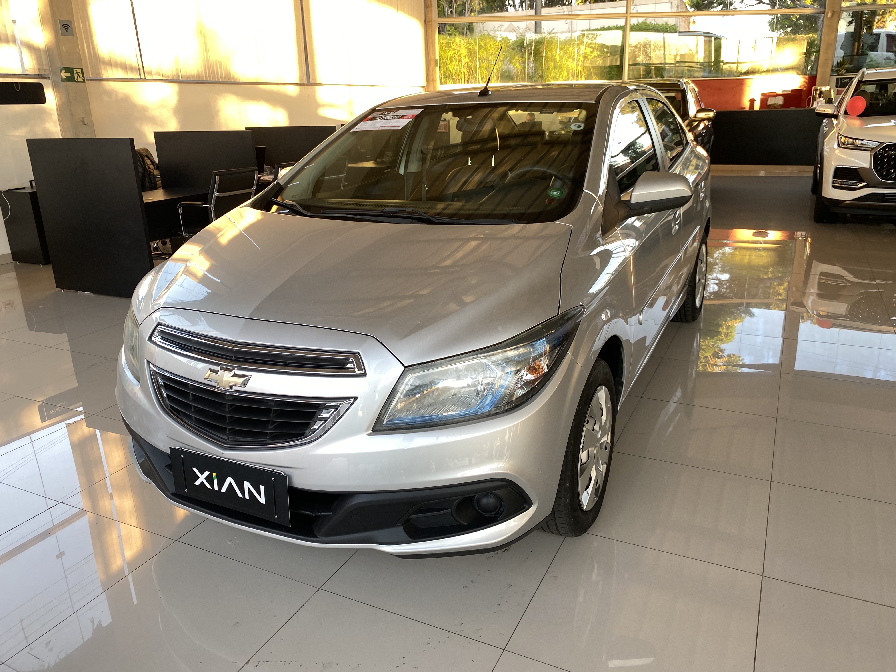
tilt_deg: -17.3
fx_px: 673
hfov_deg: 67.3
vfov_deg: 53.1
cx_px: 448
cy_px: 336
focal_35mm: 26
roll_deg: +2.0
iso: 80
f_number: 1.8
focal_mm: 4.25
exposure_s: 1/121
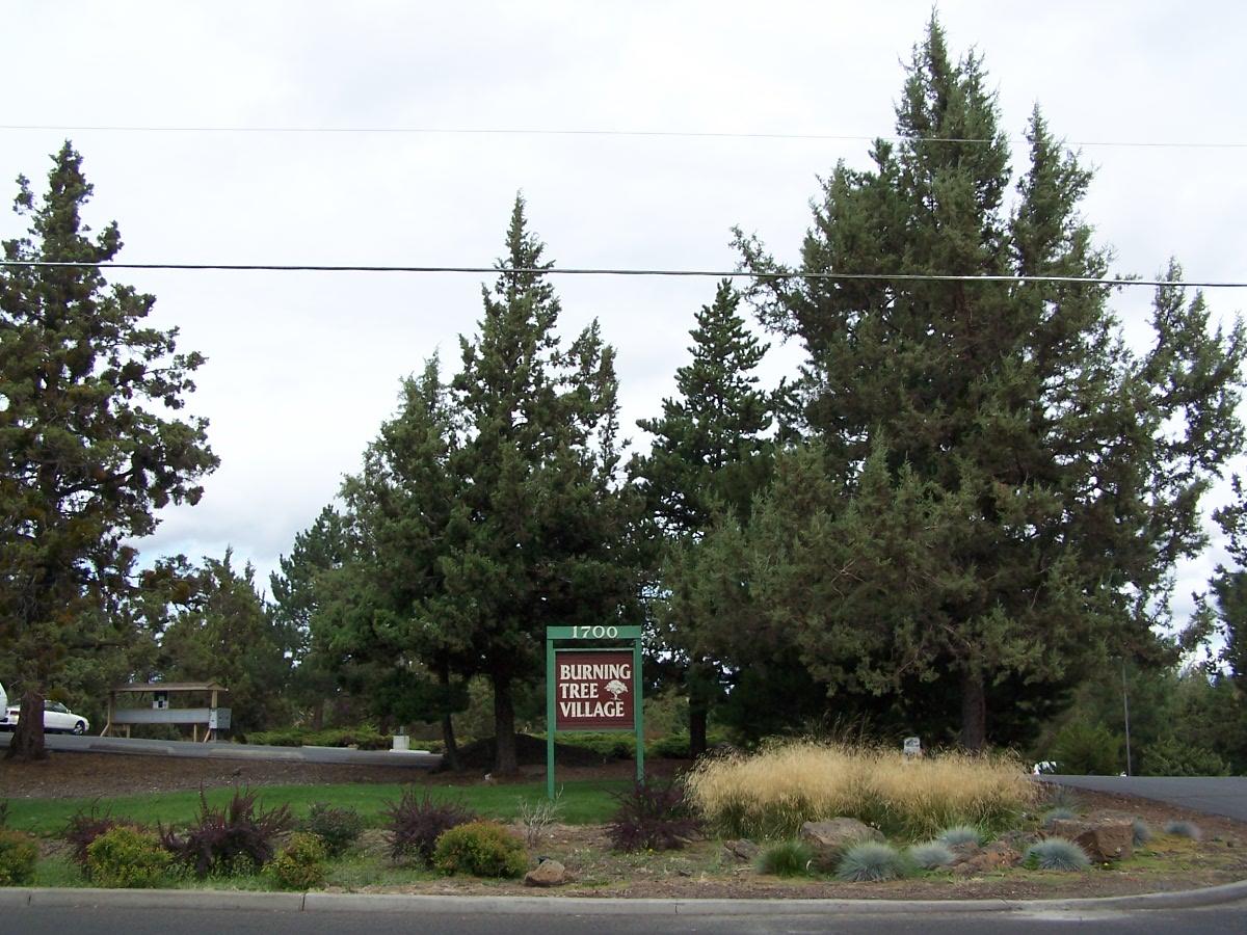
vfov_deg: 37.7
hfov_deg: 49.0
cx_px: 624
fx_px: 1369
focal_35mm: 38
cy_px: 468
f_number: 4
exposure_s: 1/500
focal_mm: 6.3
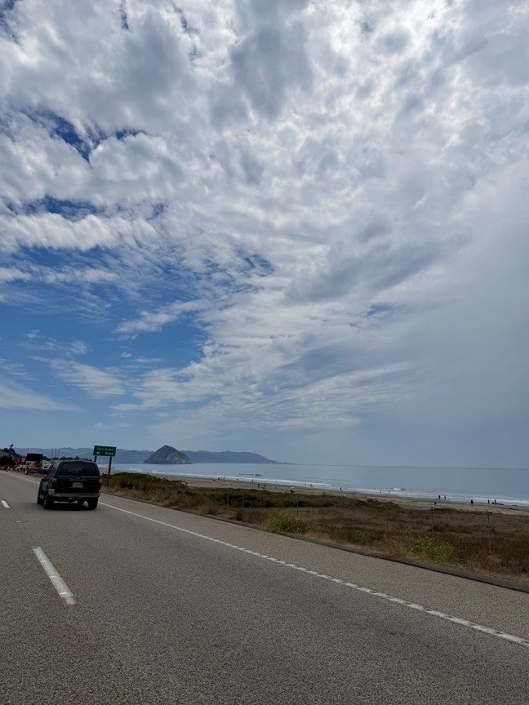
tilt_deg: +16.1
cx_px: 269
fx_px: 509
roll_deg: -1.0
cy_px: 339
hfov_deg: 54.9
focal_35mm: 25
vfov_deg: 69.4
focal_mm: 6.76
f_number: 1.78
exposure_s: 1/17544
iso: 64
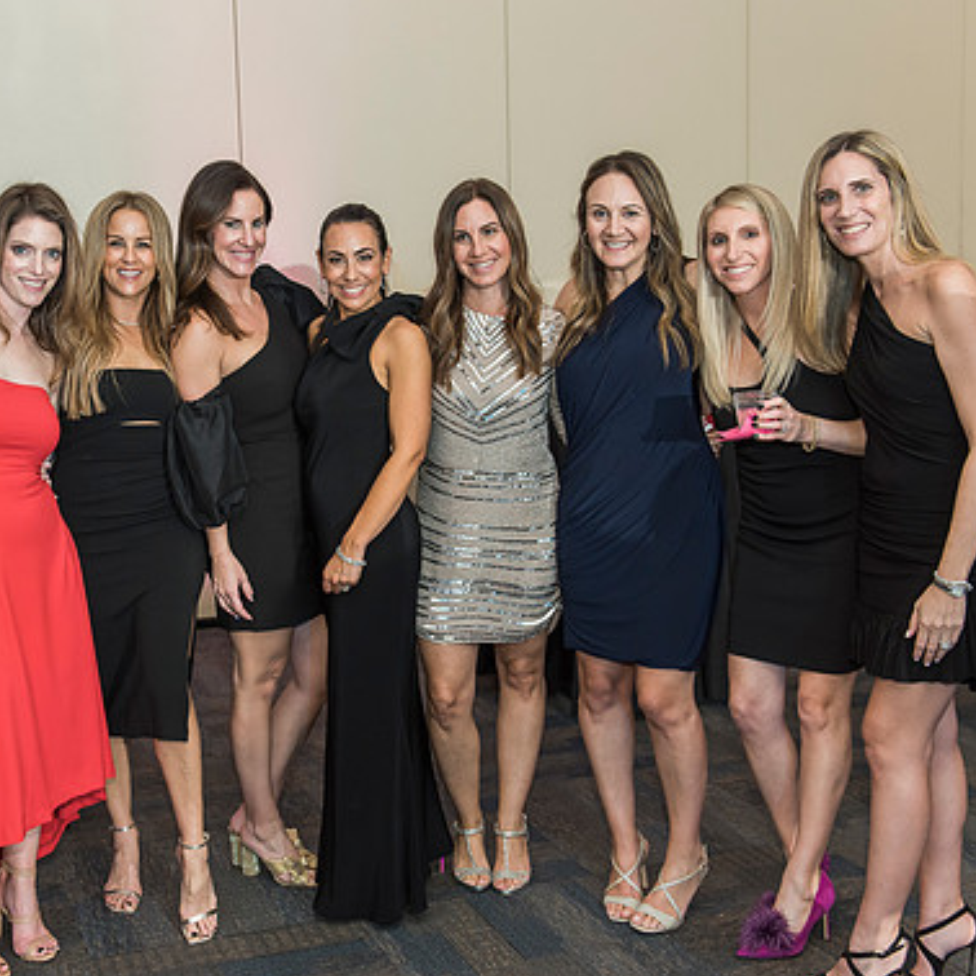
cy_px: 476
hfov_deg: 36.3
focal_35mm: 46
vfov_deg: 36.8
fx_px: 1467
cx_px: 305
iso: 1000
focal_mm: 34
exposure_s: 1/100
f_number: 4
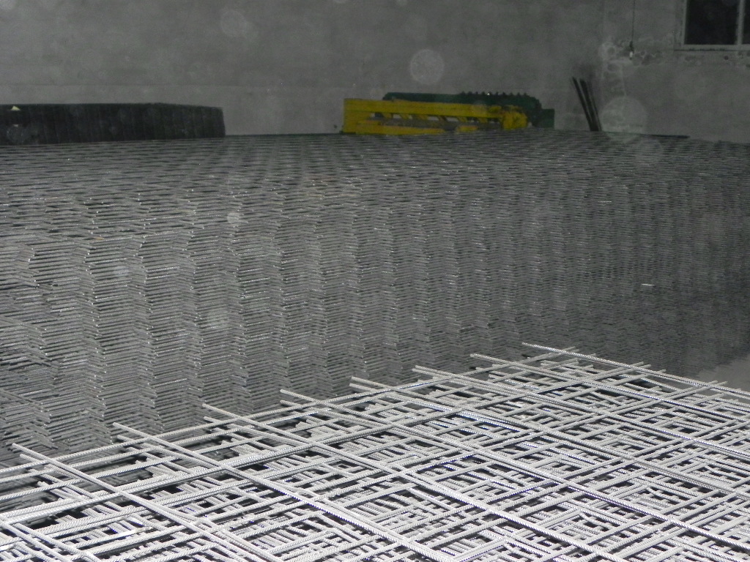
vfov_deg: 25.2
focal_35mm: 58
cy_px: 281
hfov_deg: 33.2
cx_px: 375
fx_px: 1257
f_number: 3.5
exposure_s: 1/30
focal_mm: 10.3
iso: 800
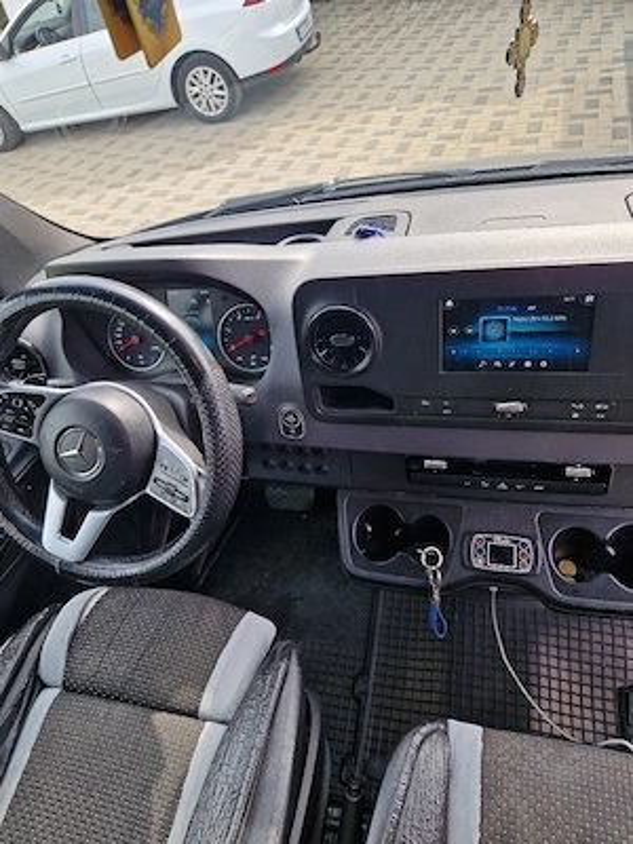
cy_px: 422
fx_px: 561
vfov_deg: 73.9
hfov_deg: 58.9
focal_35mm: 23
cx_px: 316
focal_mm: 5.4
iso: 50
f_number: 1.8
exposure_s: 1/182
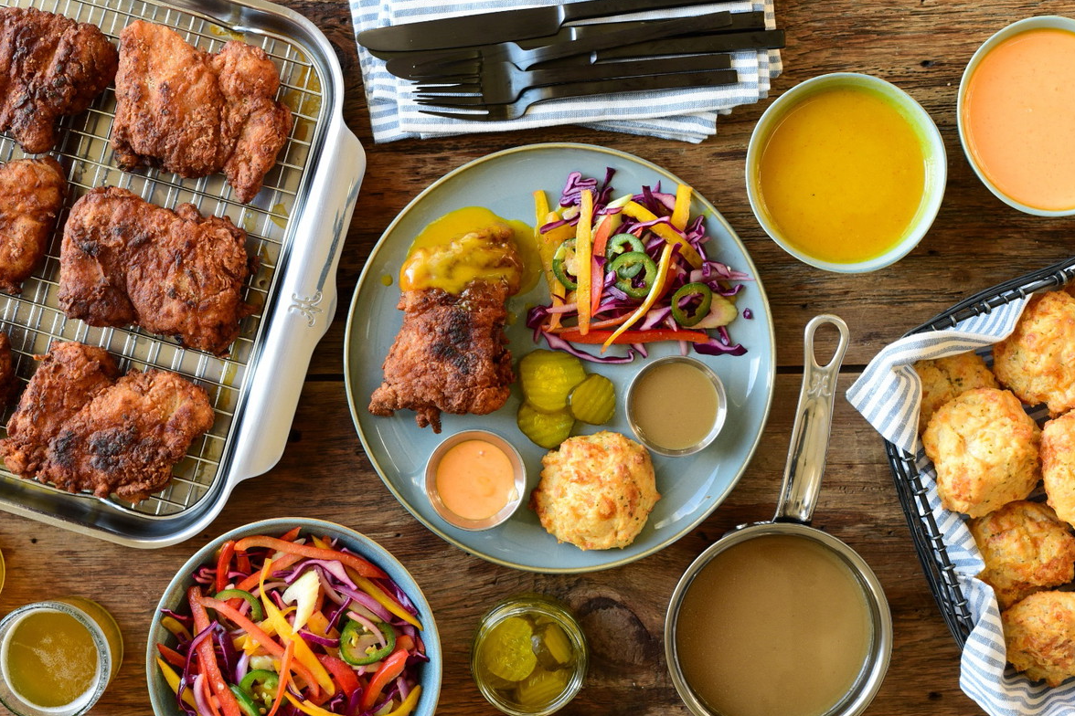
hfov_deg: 38.9
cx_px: 530
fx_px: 1523
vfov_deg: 26.5
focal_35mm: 51
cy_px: 361
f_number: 7.1
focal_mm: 50
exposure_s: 1/60
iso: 800
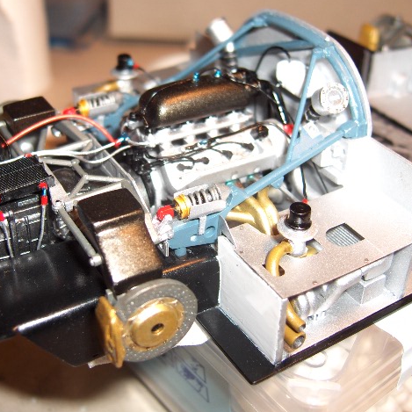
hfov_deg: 36.0
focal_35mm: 47
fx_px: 633
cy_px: 206
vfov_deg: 36.1
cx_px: 172
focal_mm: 8
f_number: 4.8
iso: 100
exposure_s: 1/60
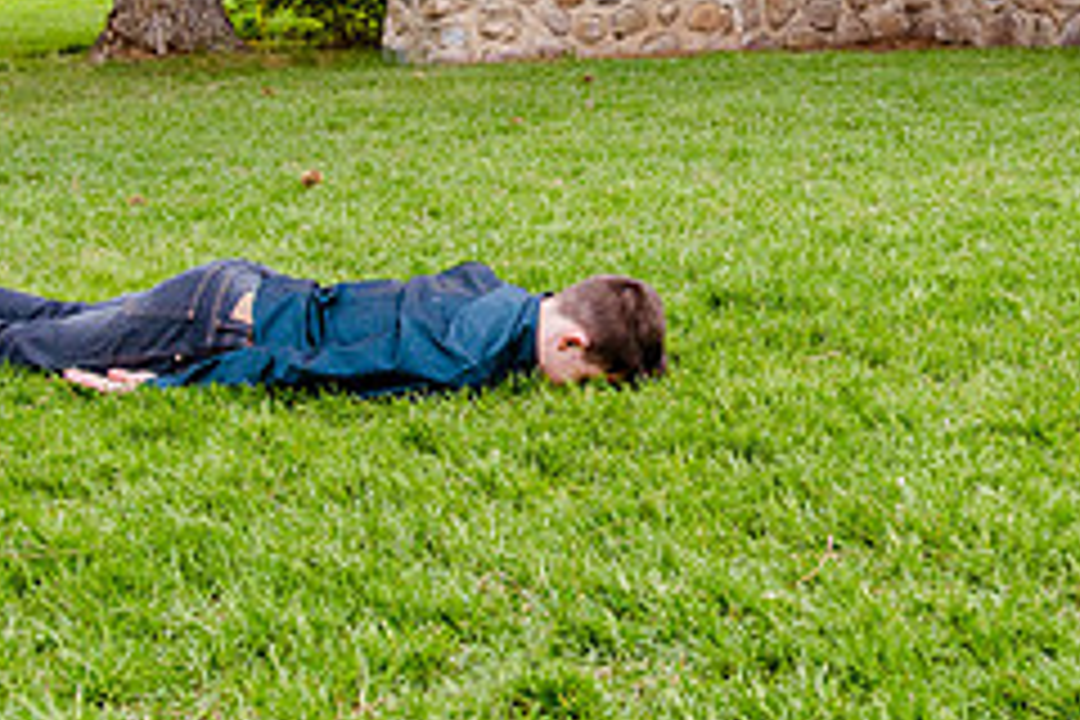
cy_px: 179
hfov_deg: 26.9
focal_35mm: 75
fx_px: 2250
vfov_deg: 18.1
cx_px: 706
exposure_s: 1/160
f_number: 4
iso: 1250
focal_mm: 28
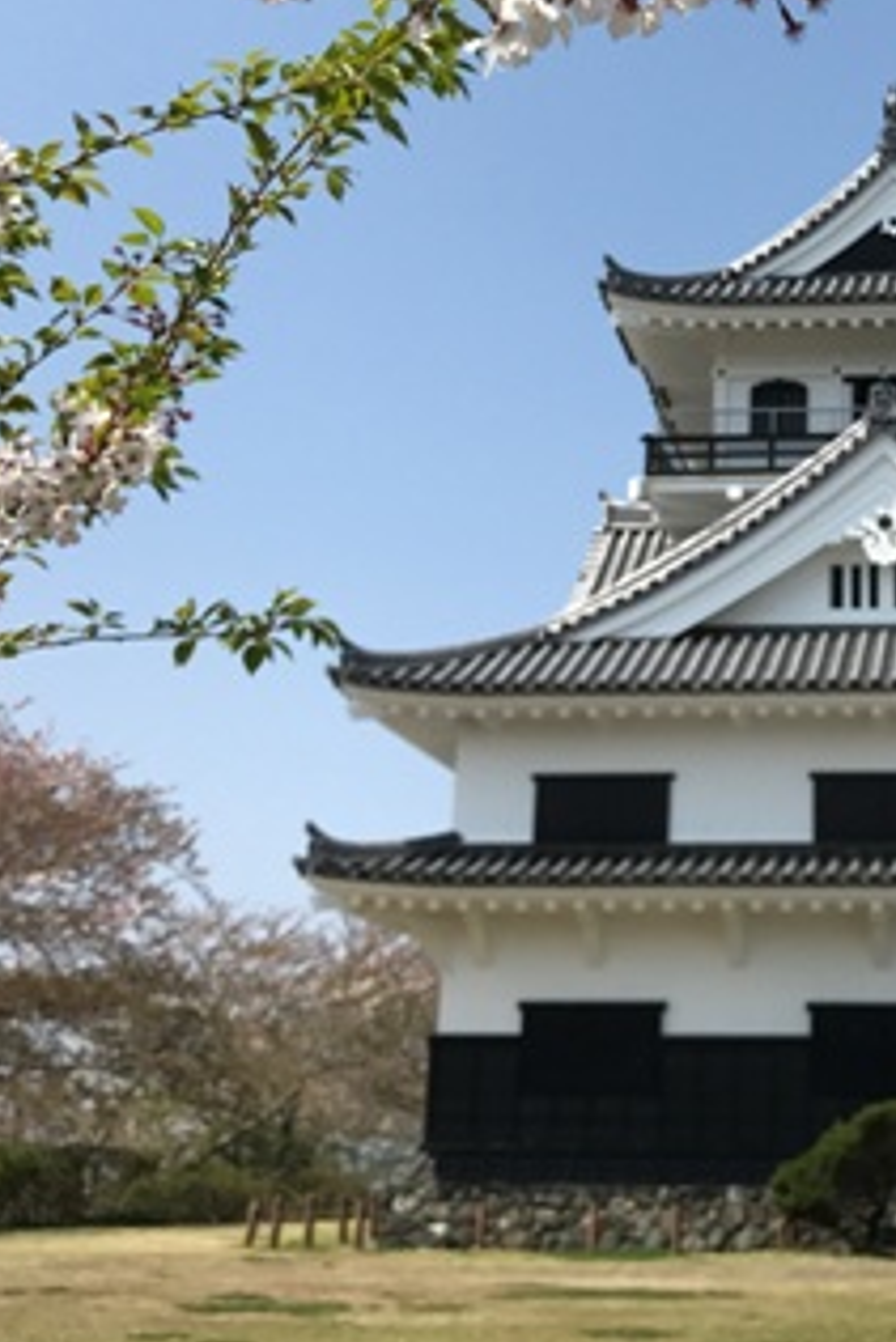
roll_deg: -0.7
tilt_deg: +19.6
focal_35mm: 59
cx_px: 841
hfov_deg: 22.4
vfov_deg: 33.4
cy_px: 378
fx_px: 2200
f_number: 1.8
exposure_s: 1/2994
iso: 20
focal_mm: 3.99
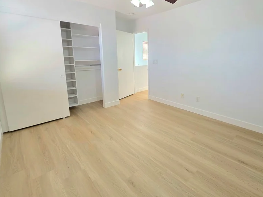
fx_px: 129
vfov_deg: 74.0
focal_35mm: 17
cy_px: 80
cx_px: 157
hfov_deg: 90.0
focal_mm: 2.2
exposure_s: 1/60.2
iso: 160
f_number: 1.9
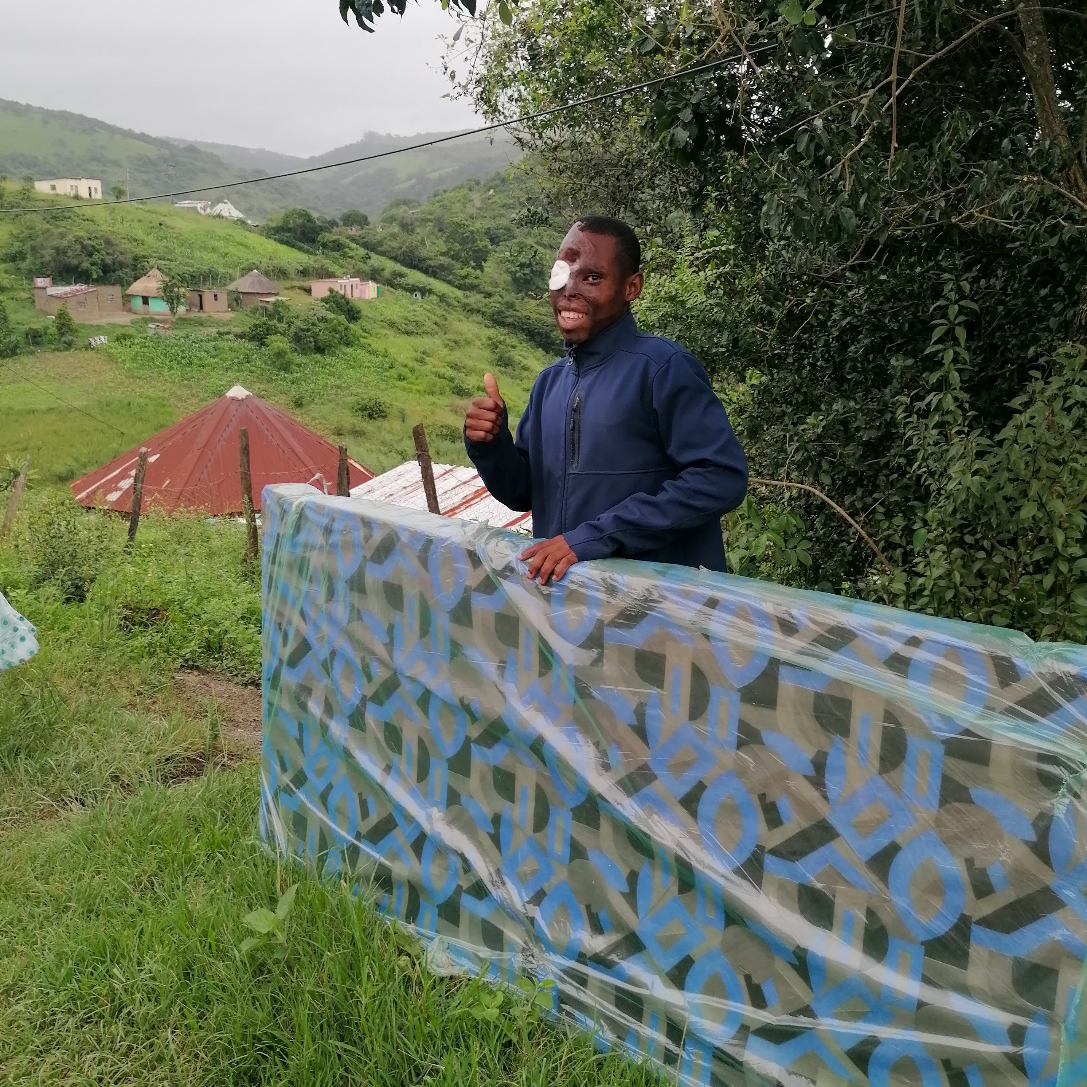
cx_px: 546
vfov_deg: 51.1
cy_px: 521
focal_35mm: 32
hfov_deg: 51.1
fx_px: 1137
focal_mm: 4.75
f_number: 1.8
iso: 50
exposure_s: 1/115
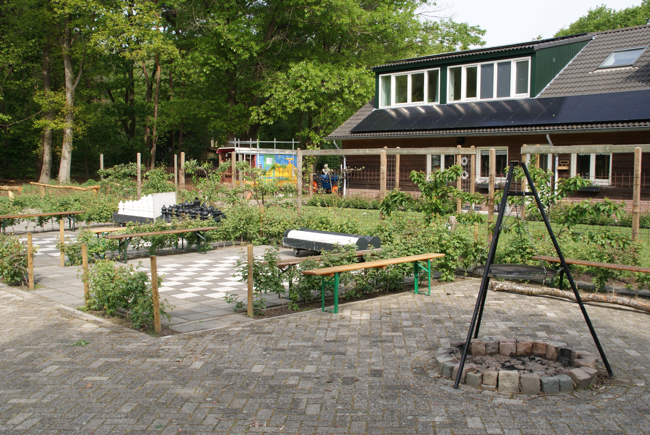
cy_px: 218
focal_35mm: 39
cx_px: 325
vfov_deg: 34.3
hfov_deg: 49.5
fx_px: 705
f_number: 9
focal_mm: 26
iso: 100
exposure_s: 1/80
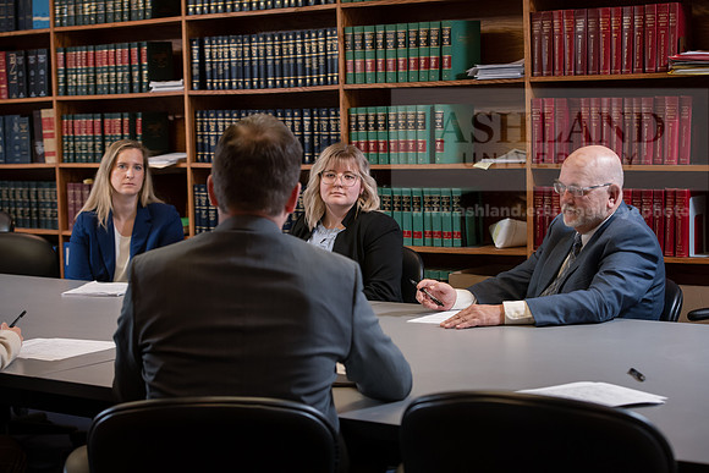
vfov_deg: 19.5
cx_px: 354
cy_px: 236
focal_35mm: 70
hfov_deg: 28.8
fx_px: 1379
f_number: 4.5
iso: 1000
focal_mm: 70
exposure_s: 1/125
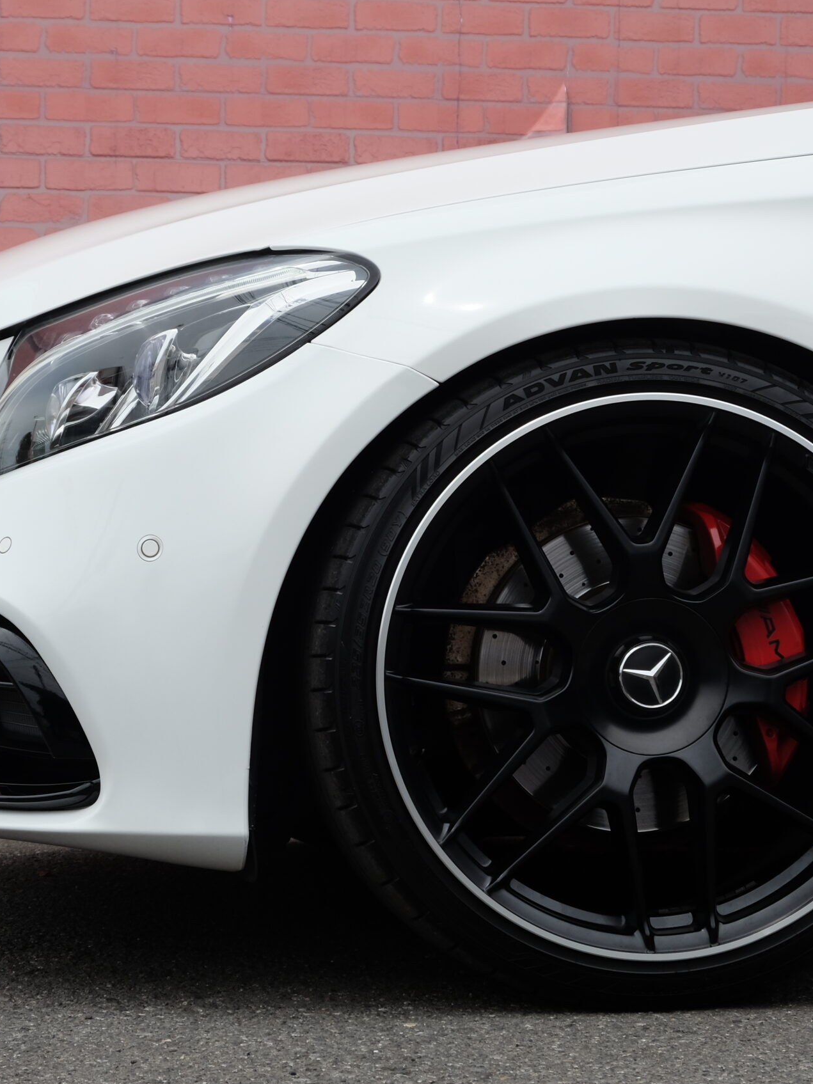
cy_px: 544
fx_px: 3320
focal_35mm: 106
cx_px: 370
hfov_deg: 14.0
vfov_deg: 18.5
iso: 400
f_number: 9
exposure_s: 1/400
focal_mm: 48.4
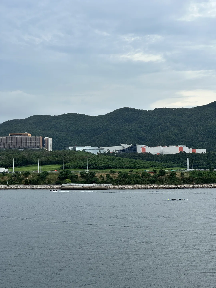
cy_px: 144
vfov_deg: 25.3
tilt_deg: +2.7
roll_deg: -0.4
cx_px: 108
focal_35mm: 77
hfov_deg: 19.1
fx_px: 641
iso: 32
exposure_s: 1/407
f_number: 2.8
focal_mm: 9
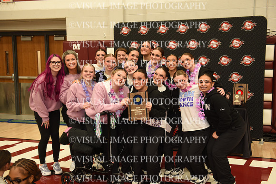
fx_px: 337
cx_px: 138
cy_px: 92
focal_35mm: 44
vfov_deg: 30.5
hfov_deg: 44.5
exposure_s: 1/125
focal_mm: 44
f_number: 3.2
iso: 800
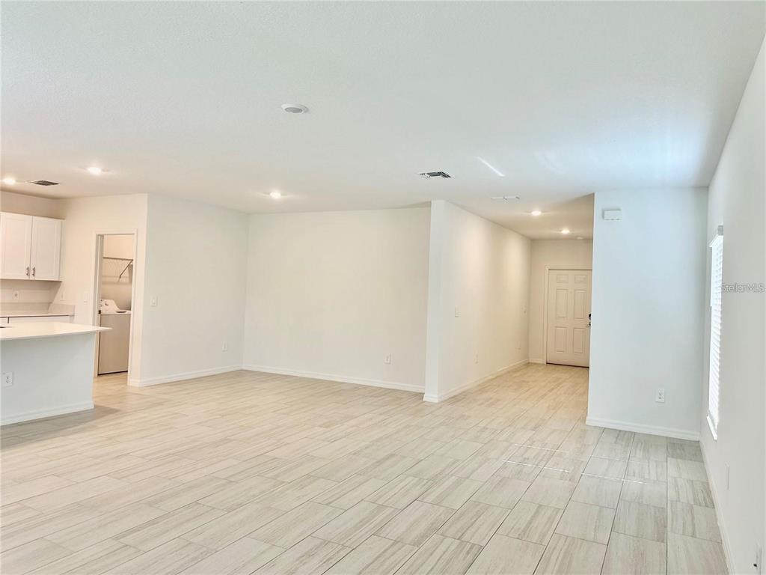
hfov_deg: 71.6
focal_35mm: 24
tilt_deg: +0.9
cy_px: 288
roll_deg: -2.7
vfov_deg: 56.8
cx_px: 383
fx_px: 531
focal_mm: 6.86
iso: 100
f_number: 1.78
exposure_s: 1/120
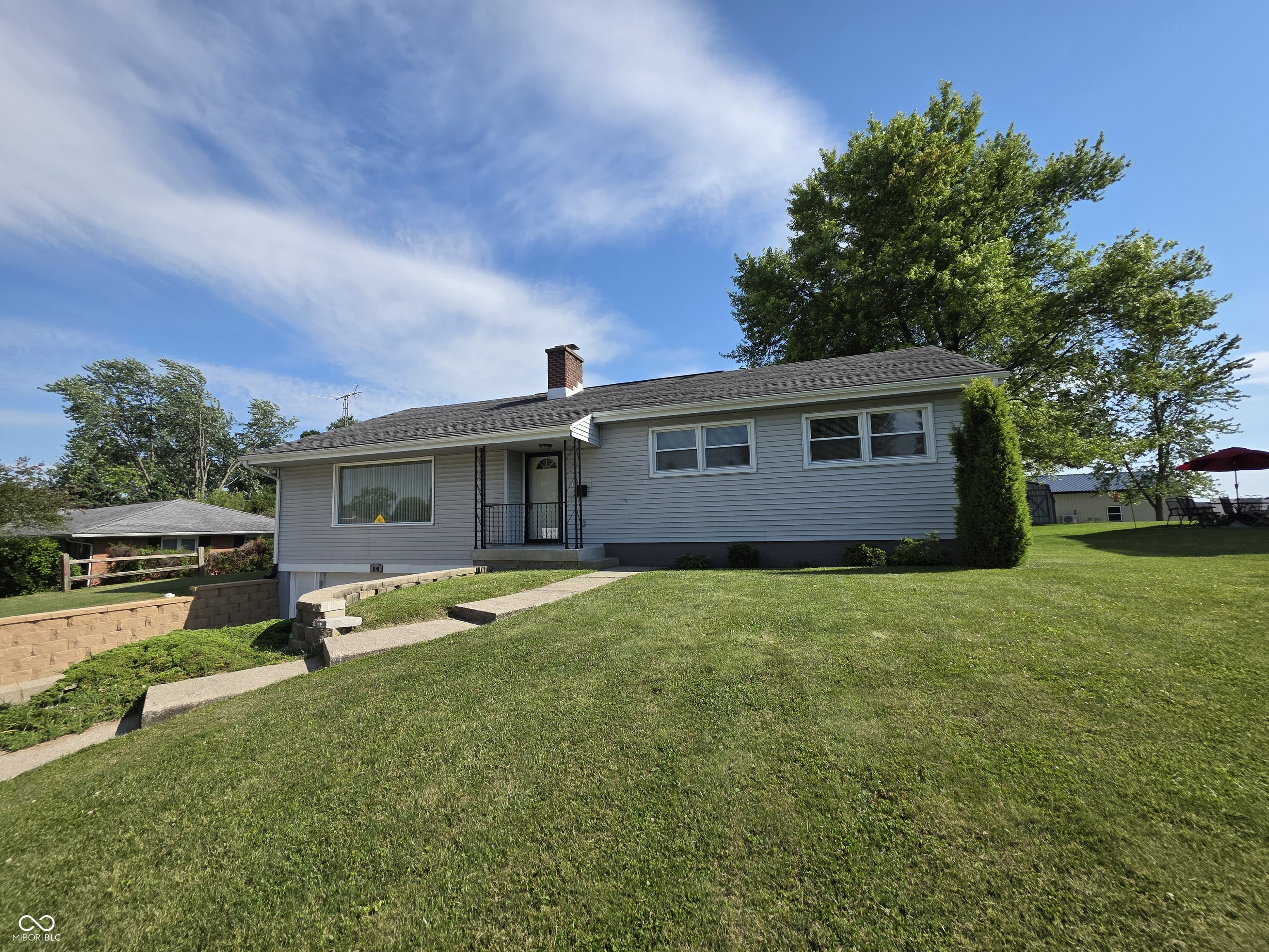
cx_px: 634
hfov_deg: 106.2
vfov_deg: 89.9
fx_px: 477
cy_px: 476
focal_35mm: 13
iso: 40
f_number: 1.9
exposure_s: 1/2679
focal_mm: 2.2
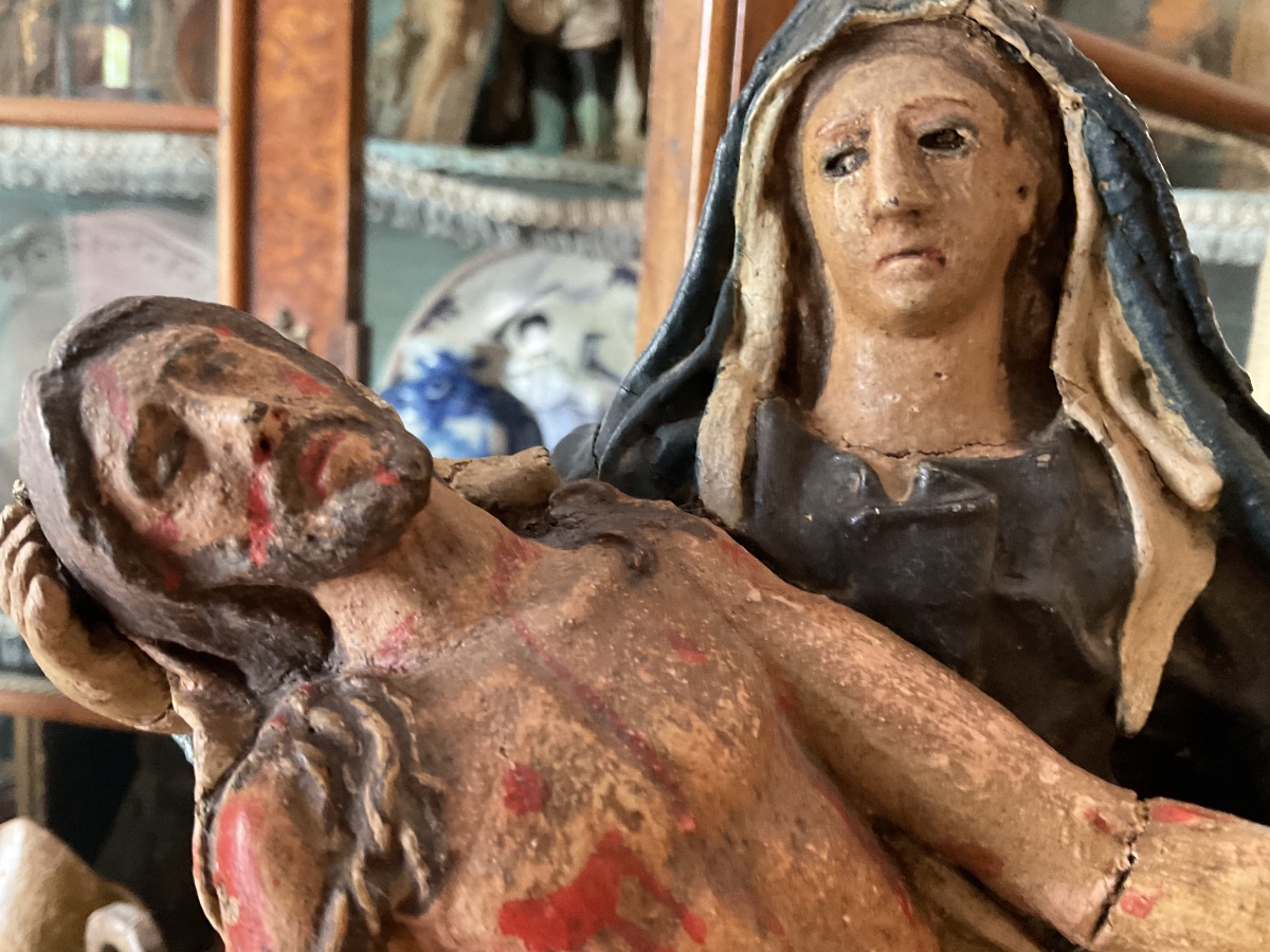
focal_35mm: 29
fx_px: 1064
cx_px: 635
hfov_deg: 61.7
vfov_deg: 48.2
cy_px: 476
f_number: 1.8
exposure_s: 1/40
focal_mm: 3
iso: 250
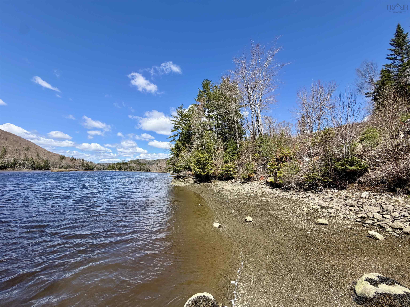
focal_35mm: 14
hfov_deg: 102.1
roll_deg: -0.4
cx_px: 205
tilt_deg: +7.5
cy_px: 154
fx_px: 166
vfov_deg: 85.7
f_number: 2.2
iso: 32
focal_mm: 2.22
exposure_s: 1/770
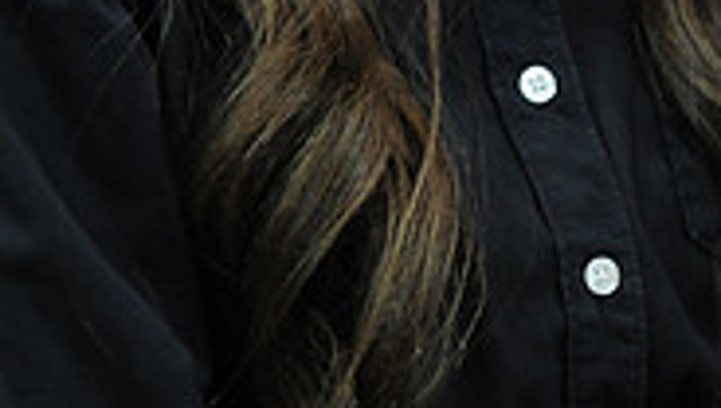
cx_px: 437
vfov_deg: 3.5
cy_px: -581
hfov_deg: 6.2
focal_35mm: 346
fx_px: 6623
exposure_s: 1/125
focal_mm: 70
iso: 1250
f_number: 4
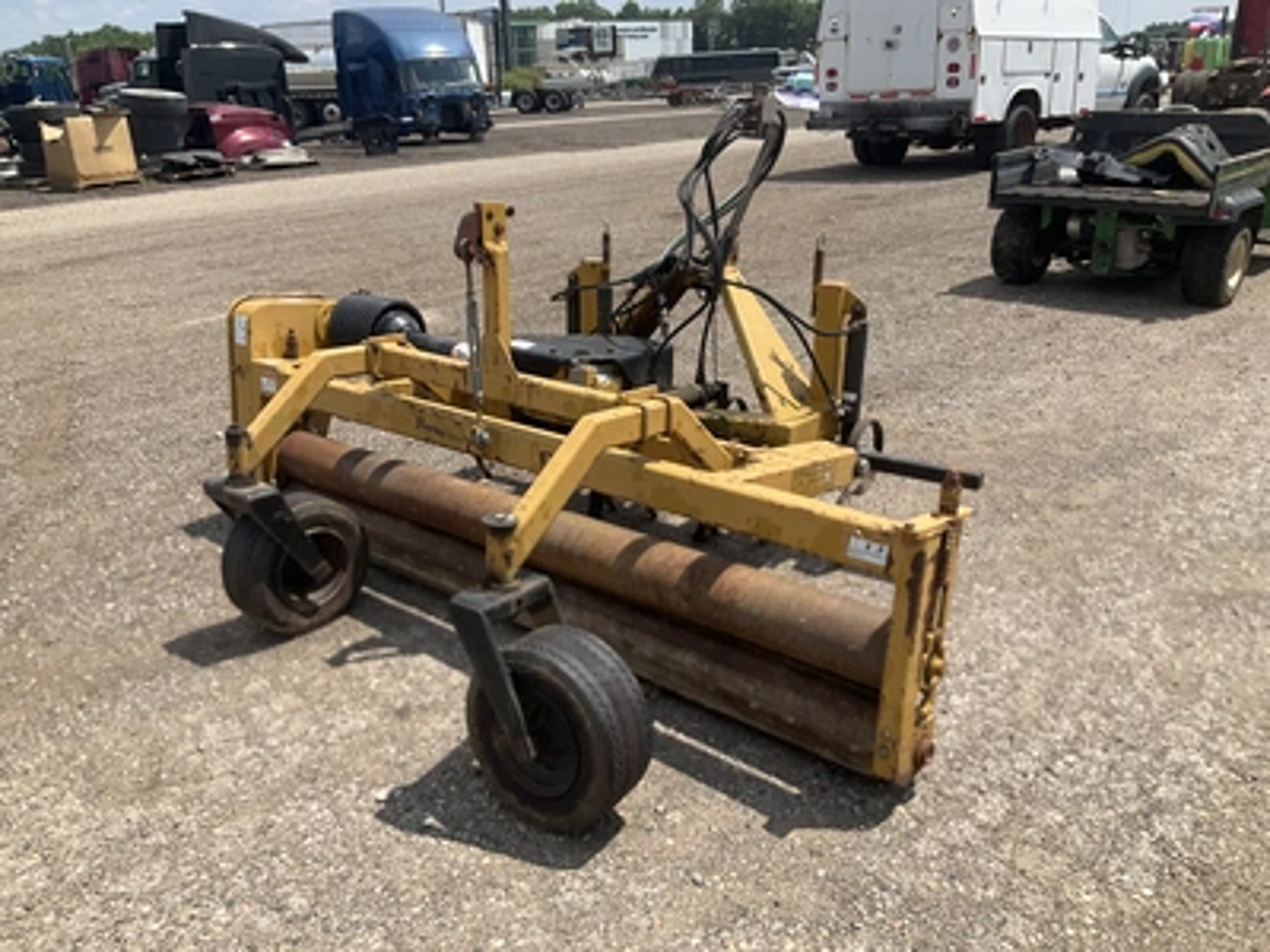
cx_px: 635
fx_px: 1064
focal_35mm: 29
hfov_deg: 61.7
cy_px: 476
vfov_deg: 48.2
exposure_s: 1/1912
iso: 25
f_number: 1.8
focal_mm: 3
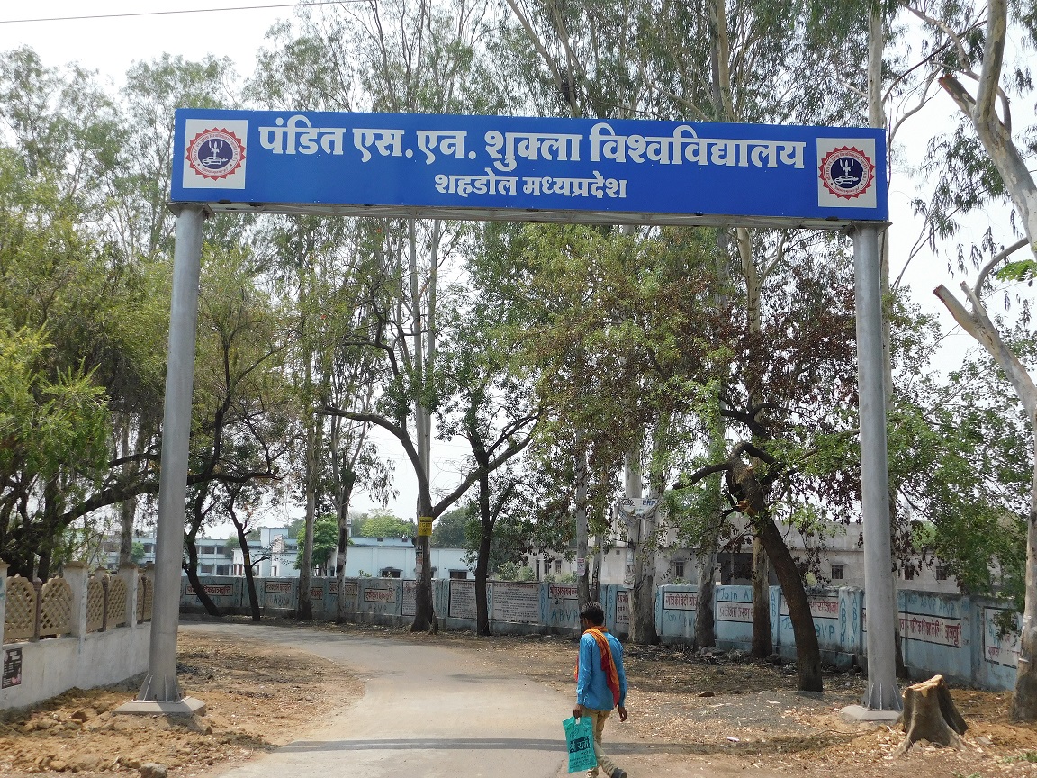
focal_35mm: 40
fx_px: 1198
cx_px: 518
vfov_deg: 36.0
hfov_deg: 46.8
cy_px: 389
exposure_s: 1/400
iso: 200
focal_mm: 7.1
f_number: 7.2
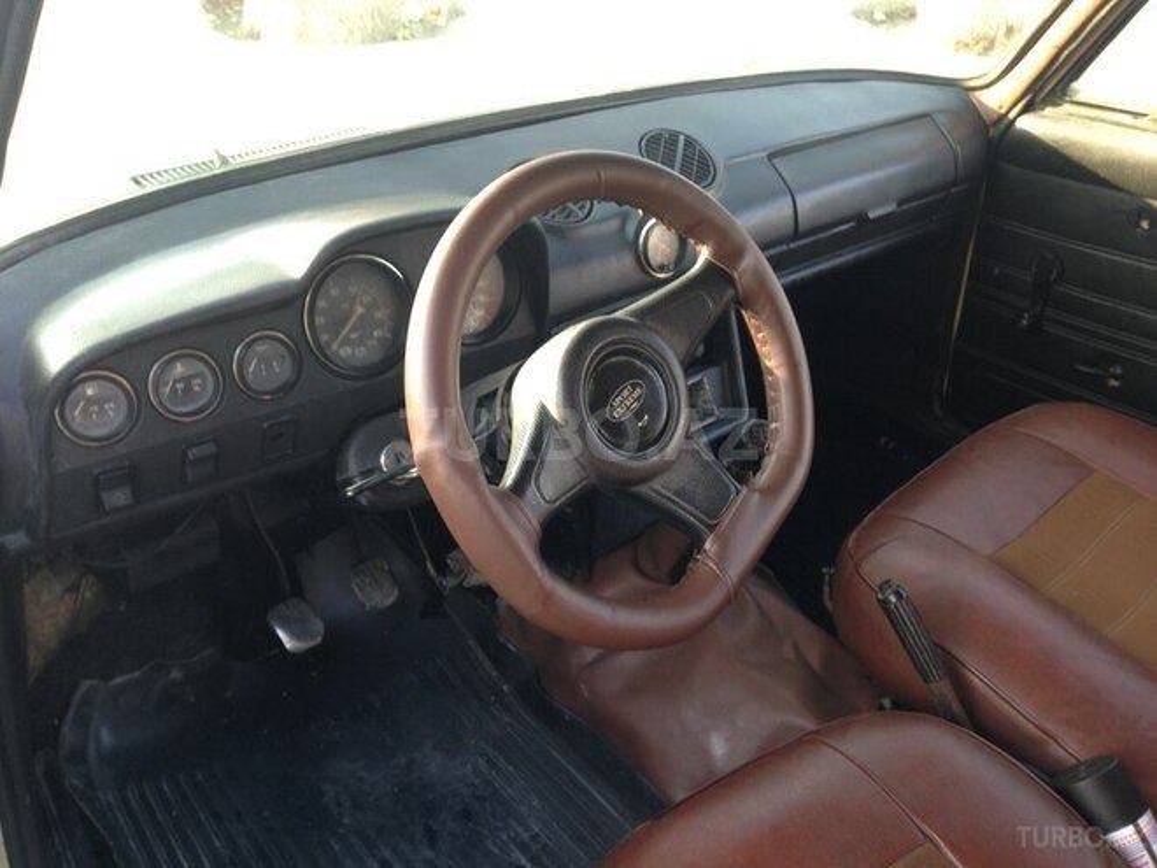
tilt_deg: -31.2
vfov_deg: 42.9
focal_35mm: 33
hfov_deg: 55.4
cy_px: 434
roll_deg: +0.7
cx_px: 578
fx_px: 1103
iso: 50
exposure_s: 1/30
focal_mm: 4.12
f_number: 2.4
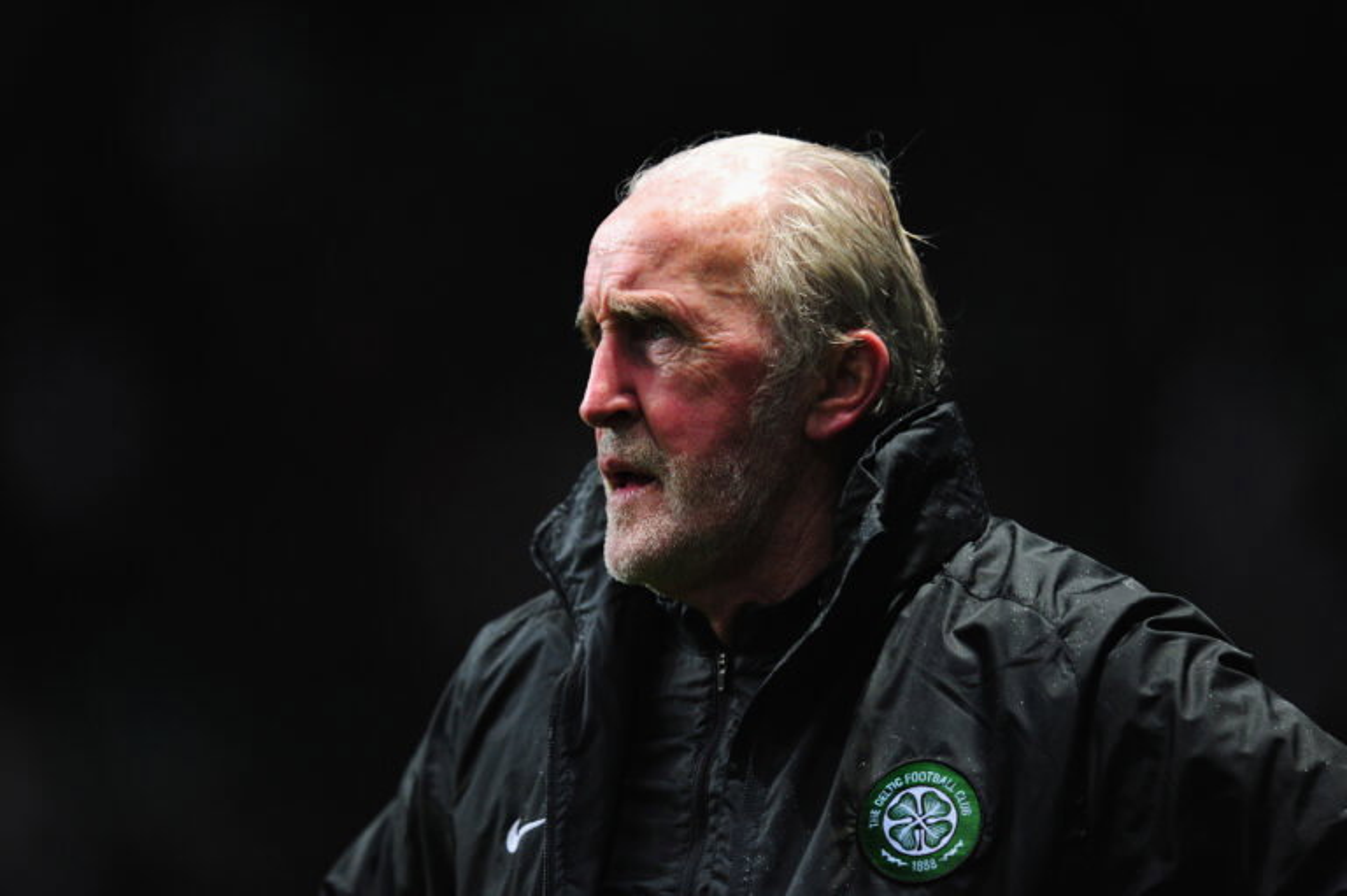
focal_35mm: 400
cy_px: 448
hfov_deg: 5.2
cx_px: 674
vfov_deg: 3.4
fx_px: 14957
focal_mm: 400
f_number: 2.8
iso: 2500
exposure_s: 1/800
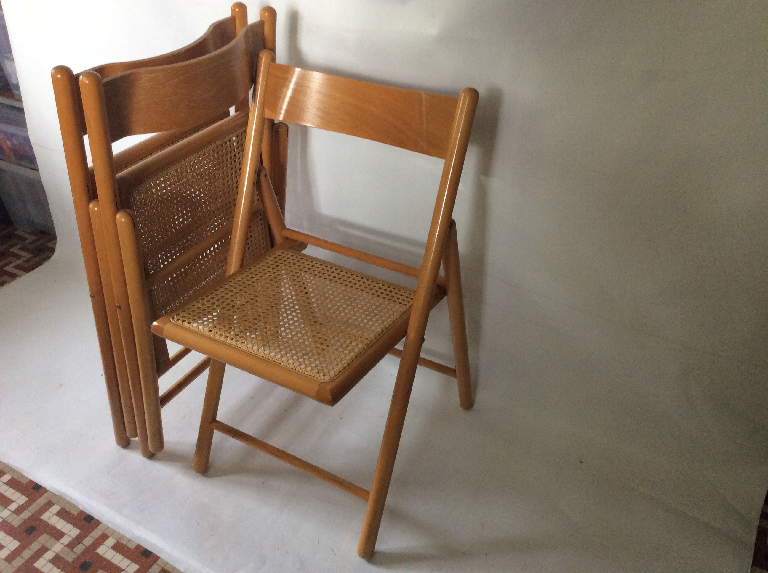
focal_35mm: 32
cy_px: 286
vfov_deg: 44.1
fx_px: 709
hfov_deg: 56.9
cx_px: 384
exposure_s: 1/25
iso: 100
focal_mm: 3.3
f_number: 2.4
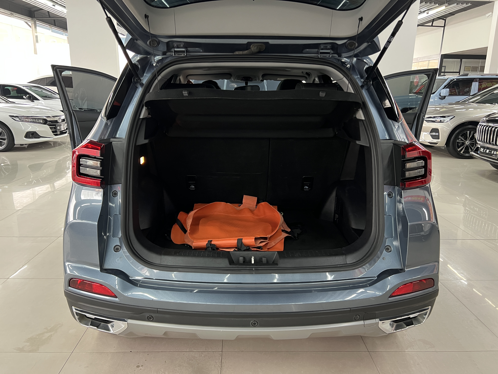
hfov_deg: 67.3
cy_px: 187
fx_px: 374
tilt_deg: -14.4
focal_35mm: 26
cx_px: 249
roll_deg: -1.3
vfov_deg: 53.1
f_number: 1.5
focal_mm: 5.7
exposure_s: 1/50
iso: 320
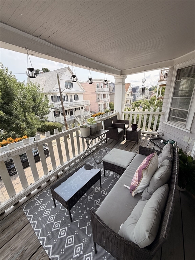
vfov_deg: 102.1
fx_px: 105
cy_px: 130
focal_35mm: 14
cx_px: 98
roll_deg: +1.2
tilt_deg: -18.9
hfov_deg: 85.7
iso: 40
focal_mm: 2.22
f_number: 2.2
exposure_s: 1/631
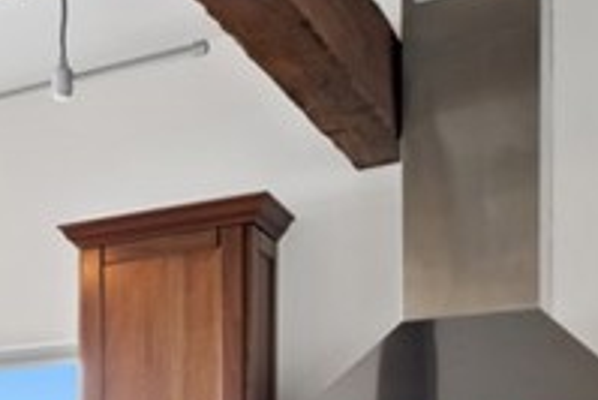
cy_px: 603
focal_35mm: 77
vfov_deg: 16.2
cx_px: -634
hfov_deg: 17.6
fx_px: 1280
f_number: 8
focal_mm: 10
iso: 400
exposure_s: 1/4
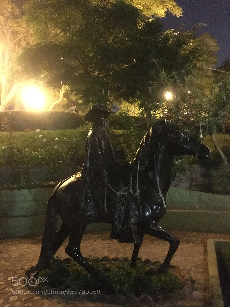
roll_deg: +2.1
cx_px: 115
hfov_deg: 48.2
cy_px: 154
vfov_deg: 61.7
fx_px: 257
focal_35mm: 29
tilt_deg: +4.1
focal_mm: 4.15
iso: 2000
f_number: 2.2
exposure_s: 1/15
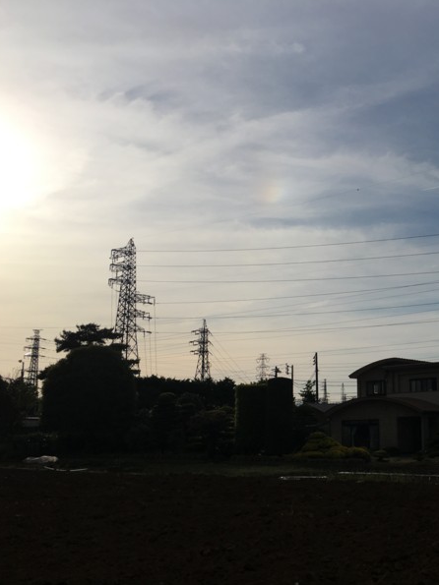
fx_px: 660
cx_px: 371
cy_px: 292
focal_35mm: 39
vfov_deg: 47.9
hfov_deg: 35.2
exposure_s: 1/5495
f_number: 2.2
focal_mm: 4.15
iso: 25
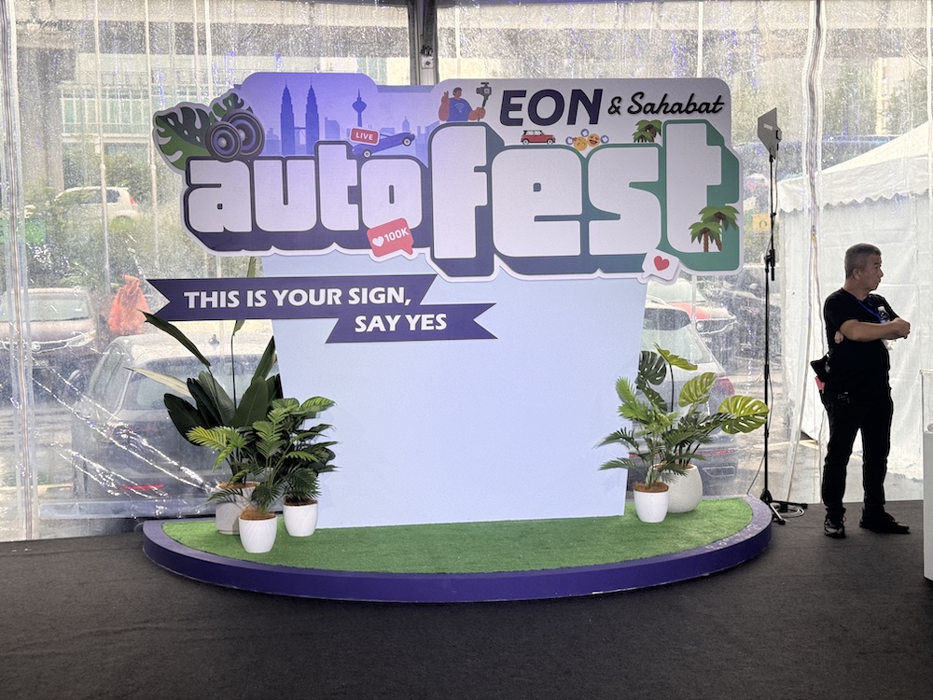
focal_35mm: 48
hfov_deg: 39.7
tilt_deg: -4.1
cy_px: 350
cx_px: 466
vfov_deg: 30.3
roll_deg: +1.2
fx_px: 1294
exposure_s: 1/216
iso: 64
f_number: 1.78
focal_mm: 6.76
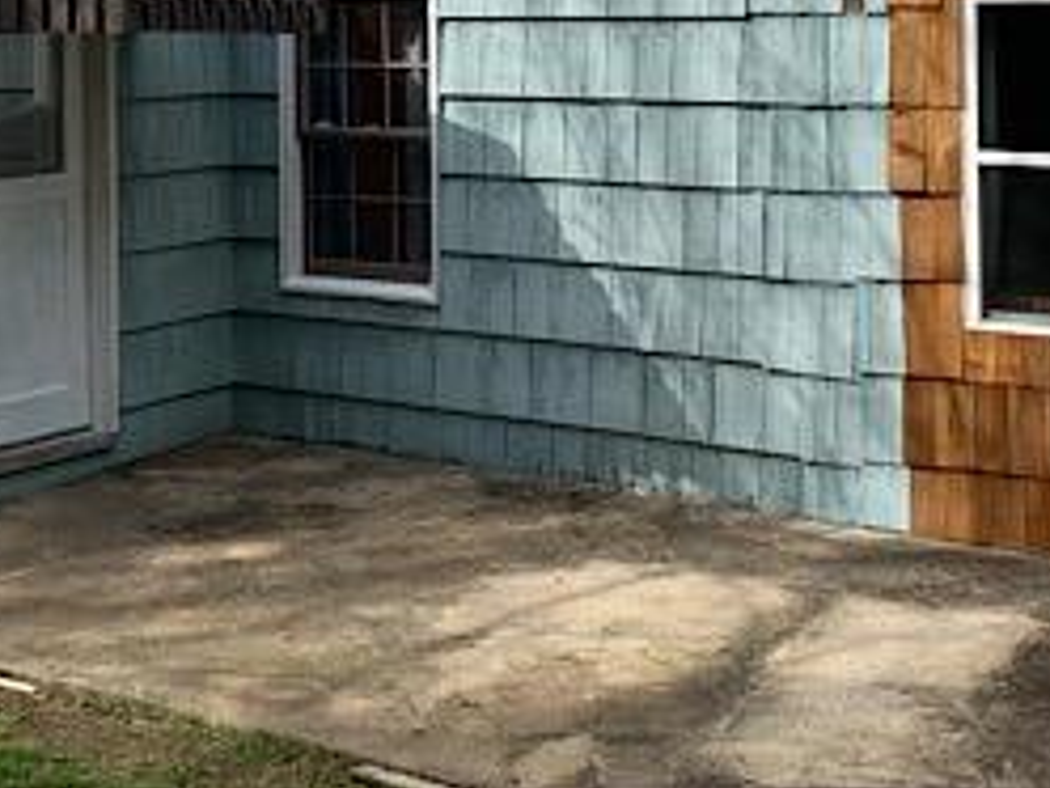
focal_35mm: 67
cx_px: 440
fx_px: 2032
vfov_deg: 21.2
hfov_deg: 28.9
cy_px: 17
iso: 25
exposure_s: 1/1916
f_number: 1.8
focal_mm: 4.25
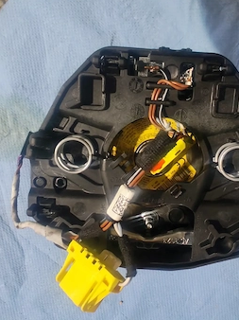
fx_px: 295
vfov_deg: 56.8
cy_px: 161
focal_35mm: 32
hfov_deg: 43.9
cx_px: 141
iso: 250
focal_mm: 1.96
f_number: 2.2
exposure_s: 1/33
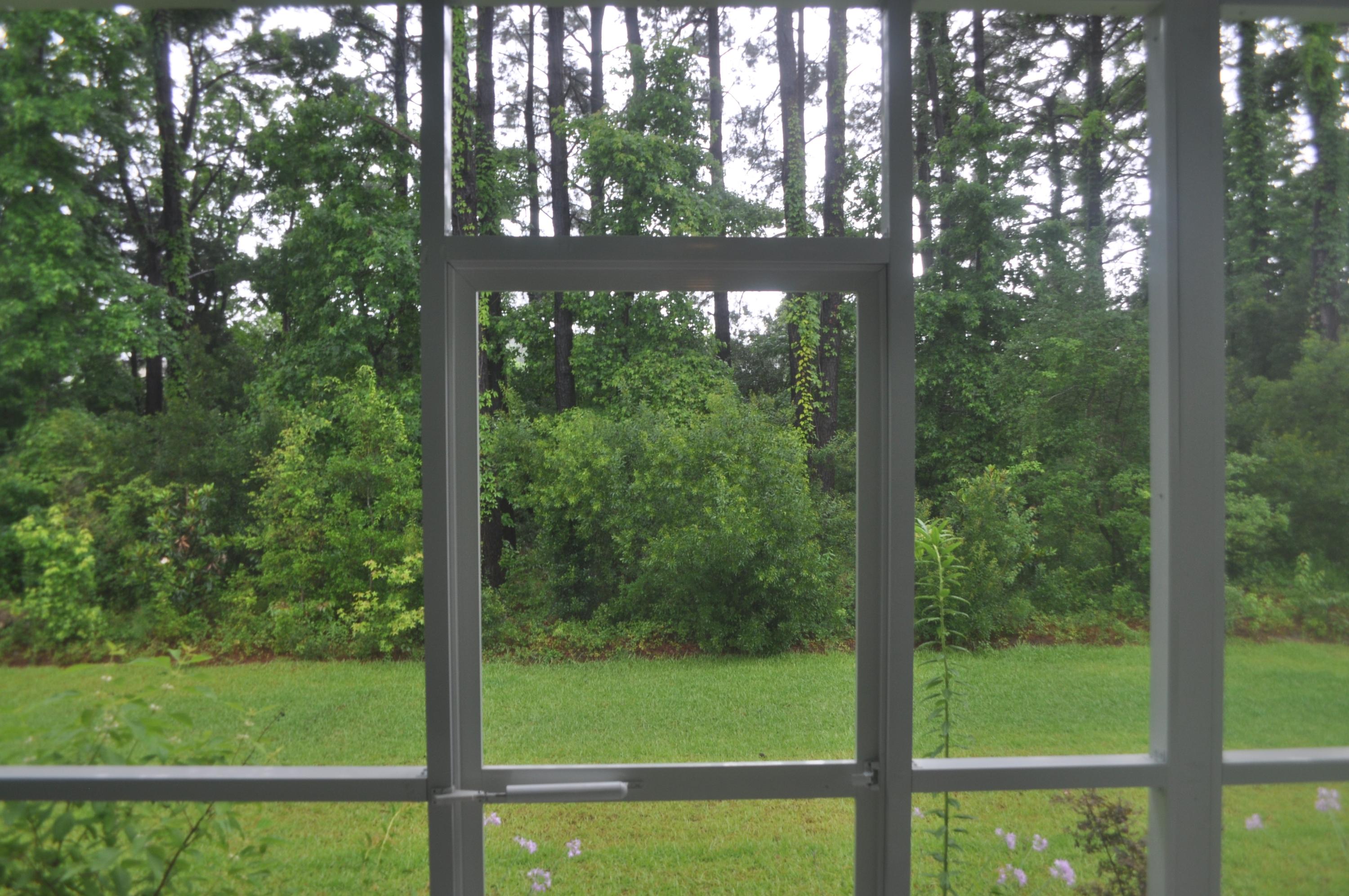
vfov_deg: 36.8
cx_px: 674
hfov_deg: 53.2
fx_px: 1347
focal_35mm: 36
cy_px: 448
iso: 200
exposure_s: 1/30
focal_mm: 24
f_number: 5.6
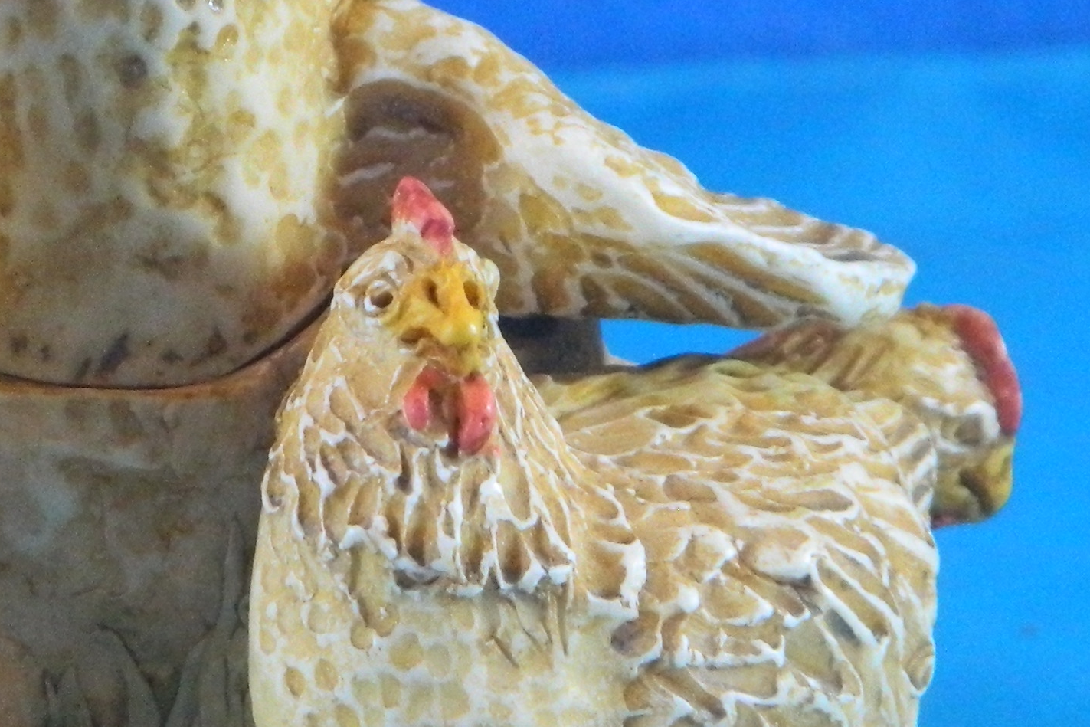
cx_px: 57
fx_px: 6692
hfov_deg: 9.3
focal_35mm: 221
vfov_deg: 6.2
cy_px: 209
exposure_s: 1/30
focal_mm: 12.6
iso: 400
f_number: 4
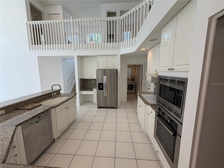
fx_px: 91
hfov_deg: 102.1
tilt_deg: -8.6
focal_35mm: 14
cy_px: 84
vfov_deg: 85.7
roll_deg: +0.9
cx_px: 112
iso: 64
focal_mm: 2.22
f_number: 2.2
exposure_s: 1/120
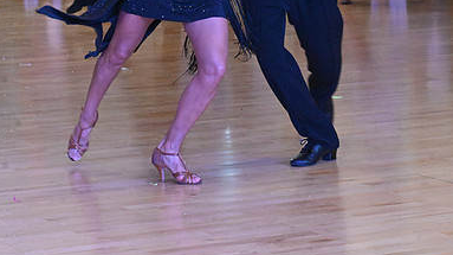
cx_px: 225
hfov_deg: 13.3
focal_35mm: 162
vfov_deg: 7.4
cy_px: -58
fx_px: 1945
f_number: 10
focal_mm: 102
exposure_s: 1/400
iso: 10000
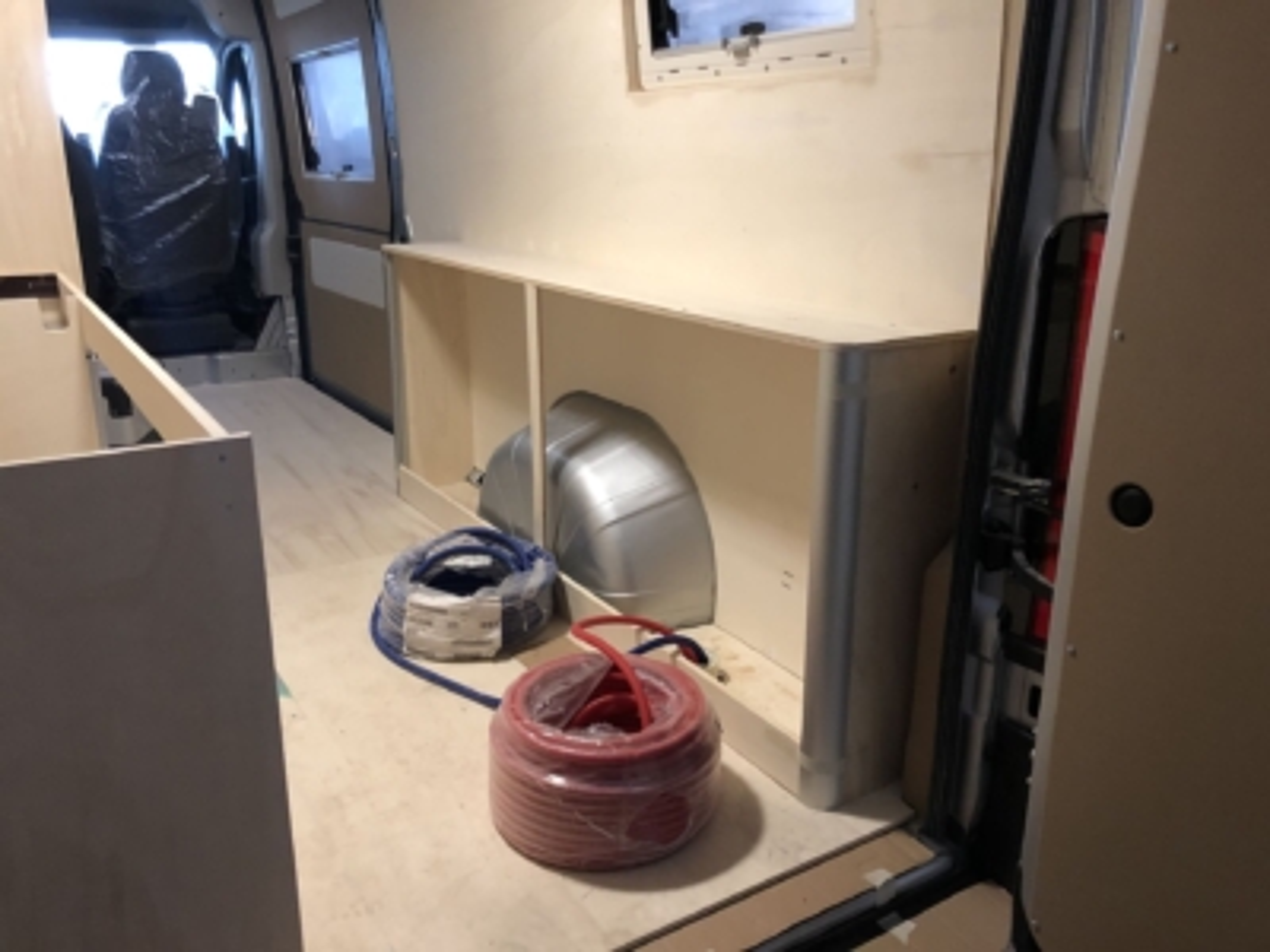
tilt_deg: -17.5
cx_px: 635
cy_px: 476
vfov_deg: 49.7
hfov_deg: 63.4
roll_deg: -0.5
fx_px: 1027
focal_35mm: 28
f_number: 1.8
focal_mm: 4
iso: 80
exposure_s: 1/17
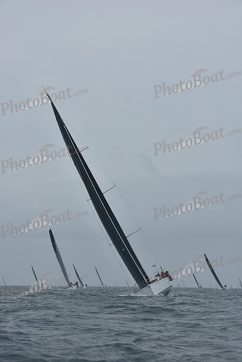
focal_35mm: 98
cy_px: 181
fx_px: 988
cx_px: 121
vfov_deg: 20.8
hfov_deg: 14.0
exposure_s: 1/1000
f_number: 9
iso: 320
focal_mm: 98
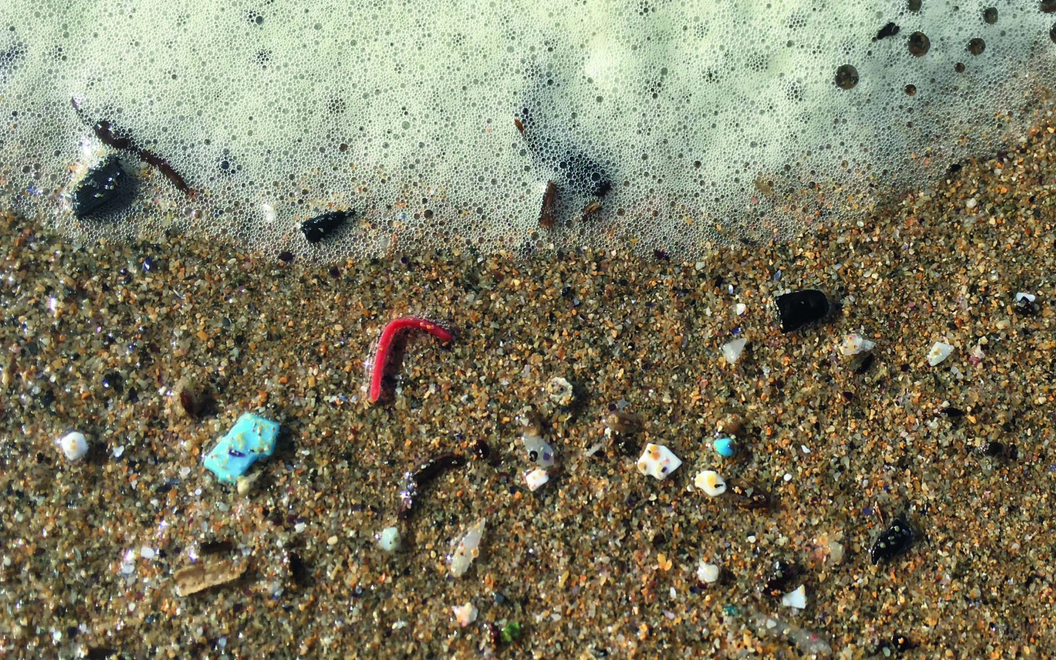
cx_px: 738
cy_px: 321
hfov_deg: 43.5
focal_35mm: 45
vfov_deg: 28.6
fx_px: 1295
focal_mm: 4.15
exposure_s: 1/1709
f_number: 2.2
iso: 25
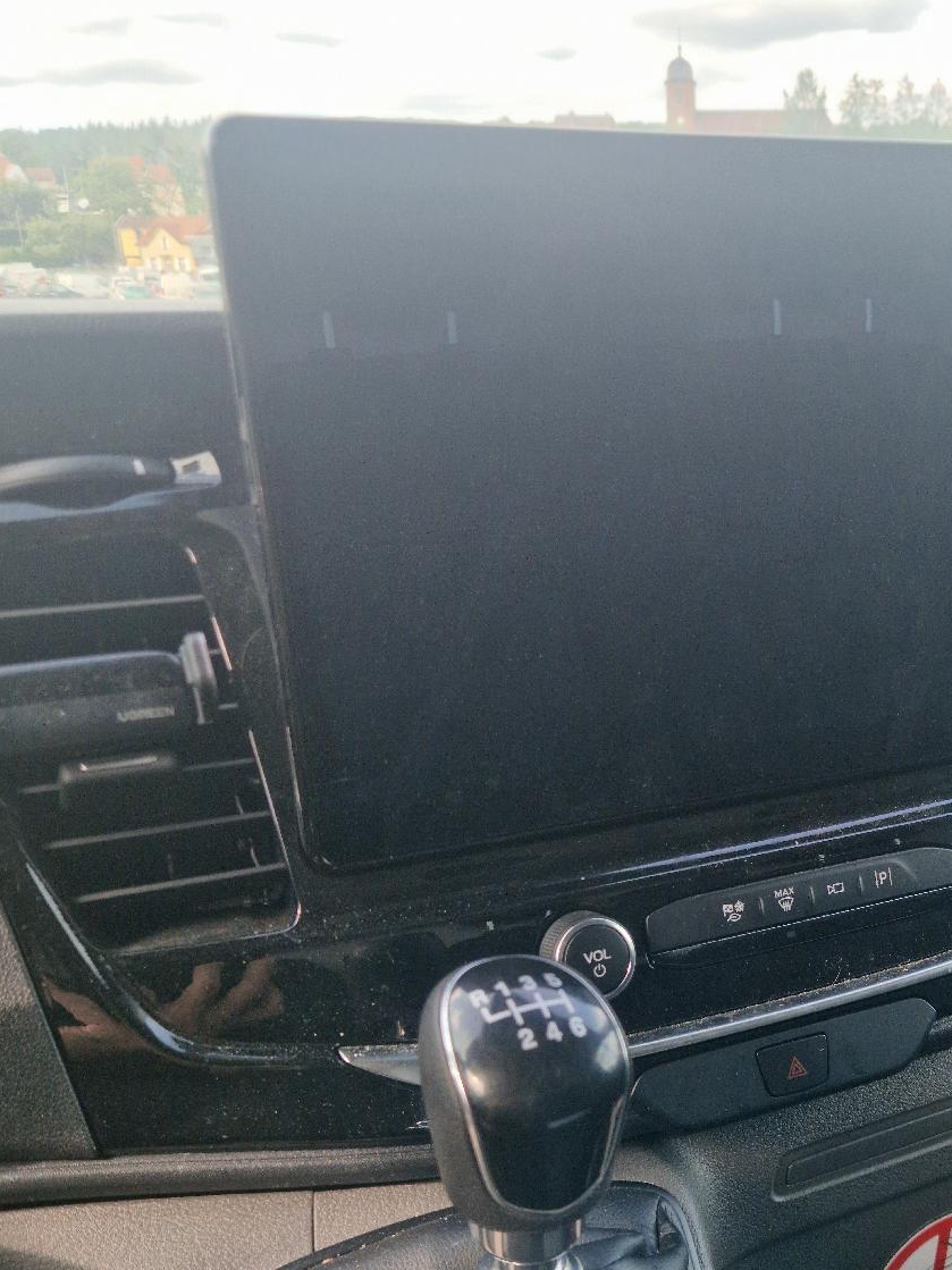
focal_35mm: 37
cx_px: 710
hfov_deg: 37.7
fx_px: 1357
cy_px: 883
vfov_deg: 49.0
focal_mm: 5.4
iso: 50
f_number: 1.8
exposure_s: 1/149
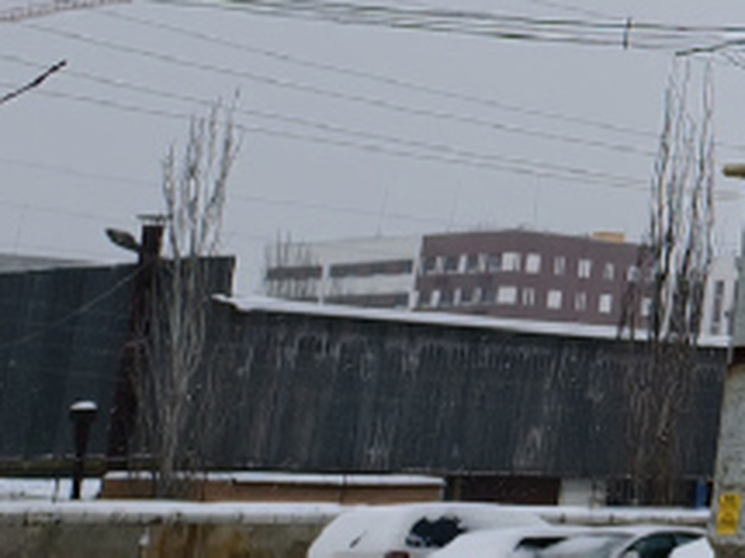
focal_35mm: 139
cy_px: -303
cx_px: 2013
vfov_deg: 10.3
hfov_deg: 11.0
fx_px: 2990
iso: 72
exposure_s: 1/462
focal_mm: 6.54
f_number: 1.57
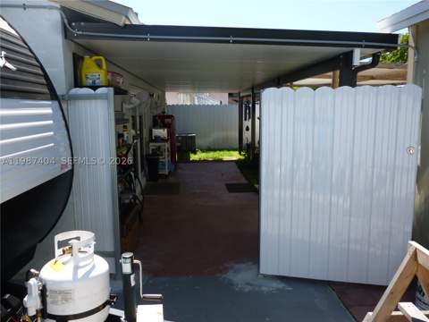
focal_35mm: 28
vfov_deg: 49.7
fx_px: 347
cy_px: 161
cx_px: 214
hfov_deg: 63.4
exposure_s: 1/500
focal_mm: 5
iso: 100
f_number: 3.1
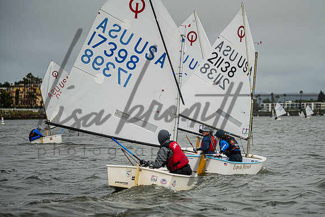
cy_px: 133
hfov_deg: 12.9
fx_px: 1439
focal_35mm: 159
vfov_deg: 8.6
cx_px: 199
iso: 320
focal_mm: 130
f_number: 4.8
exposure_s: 1/4000
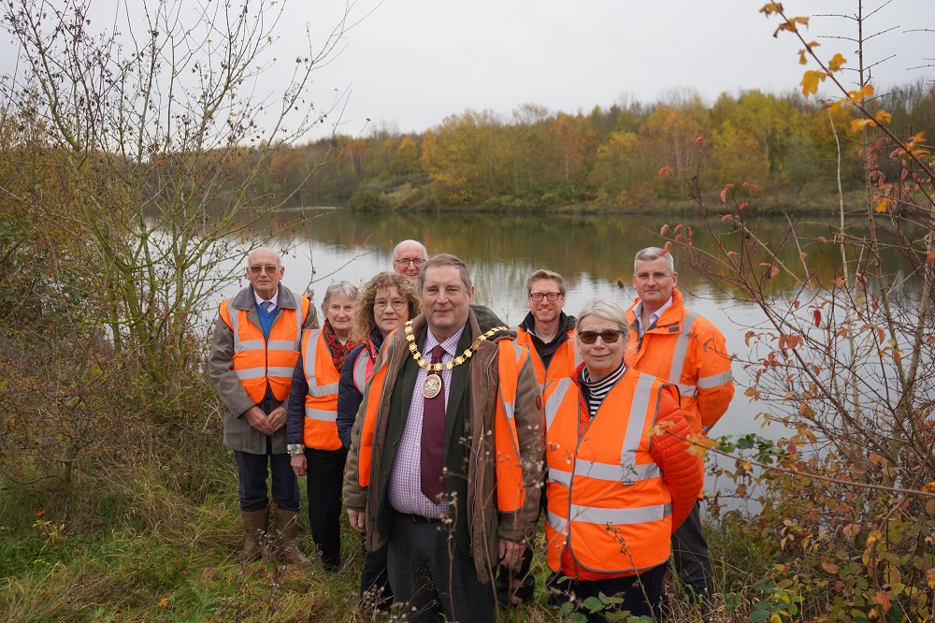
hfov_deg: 55.8
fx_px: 883
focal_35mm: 34
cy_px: 312
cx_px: 468
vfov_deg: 38.9
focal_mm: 34
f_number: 4
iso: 125
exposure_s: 1/160
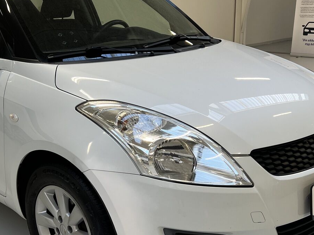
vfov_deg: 29.6
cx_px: 105
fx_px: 444
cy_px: 135
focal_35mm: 49
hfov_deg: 38.5
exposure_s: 1/100
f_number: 1.5
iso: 80
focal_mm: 5.7
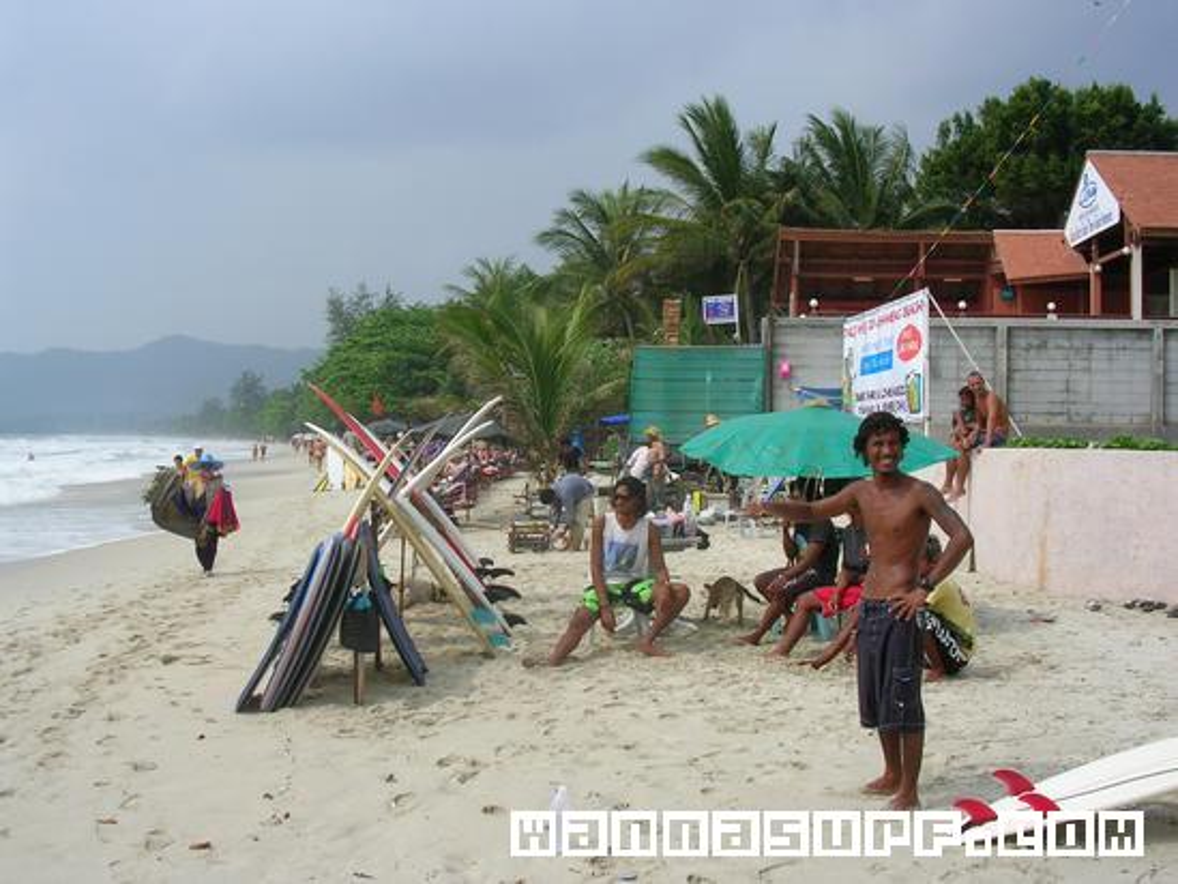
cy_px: 442
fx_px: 1293
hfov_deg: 49.0
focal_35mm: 38
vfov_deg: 37.7
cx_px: 589
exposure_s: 1/432
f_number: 5.6
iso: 50
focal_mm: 5.8
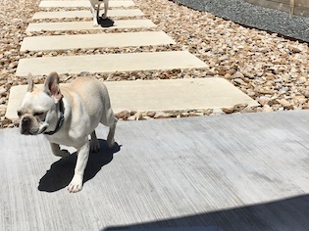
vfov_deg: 24.4
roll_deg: +1.6
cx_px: 111
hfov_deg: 32.5
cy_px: 43
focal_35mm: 59
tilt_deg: -13.0
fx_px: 526
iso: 25
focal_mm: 4.15
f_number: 2.2
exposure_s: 1/2959
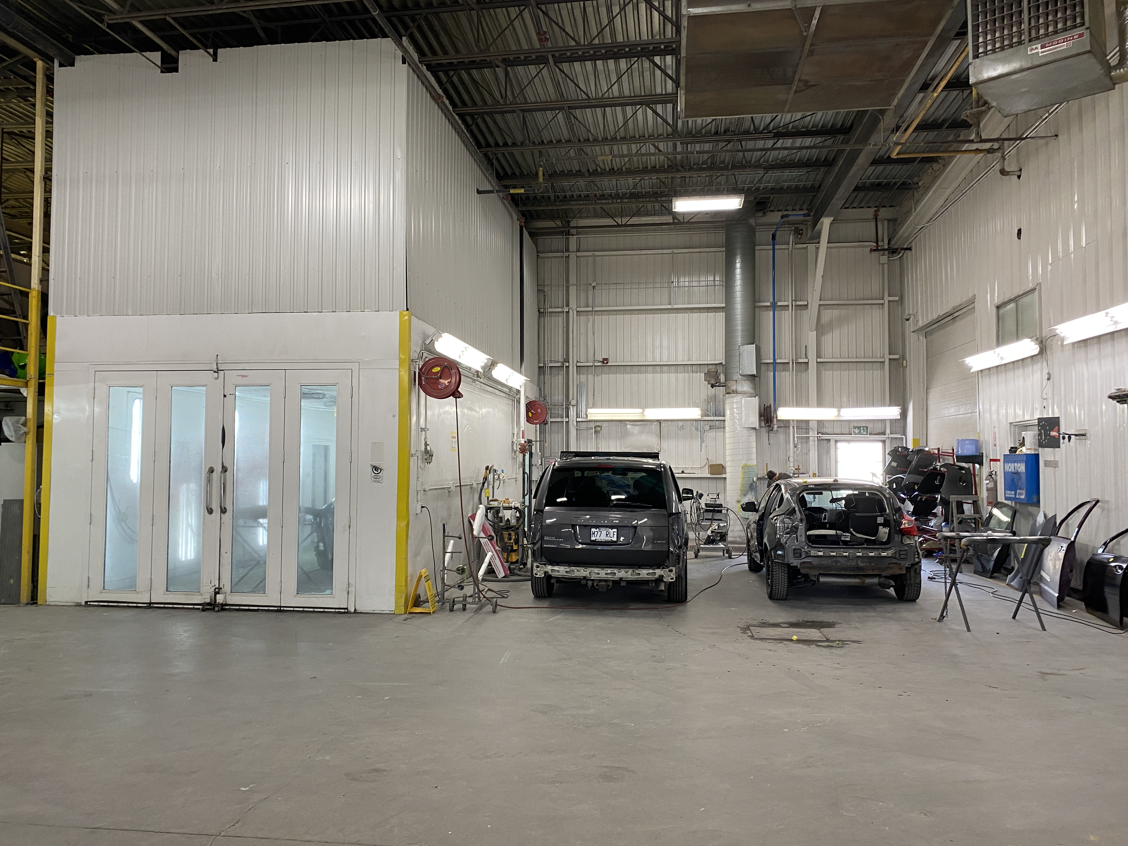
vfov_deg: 53.1
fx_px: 847
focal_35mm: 26
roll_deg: +0.5
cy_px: 423
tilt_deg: +2.6
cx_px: 564
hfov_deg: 67.3
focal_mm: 4.25
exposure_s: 1/60
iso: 80
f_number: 1.8
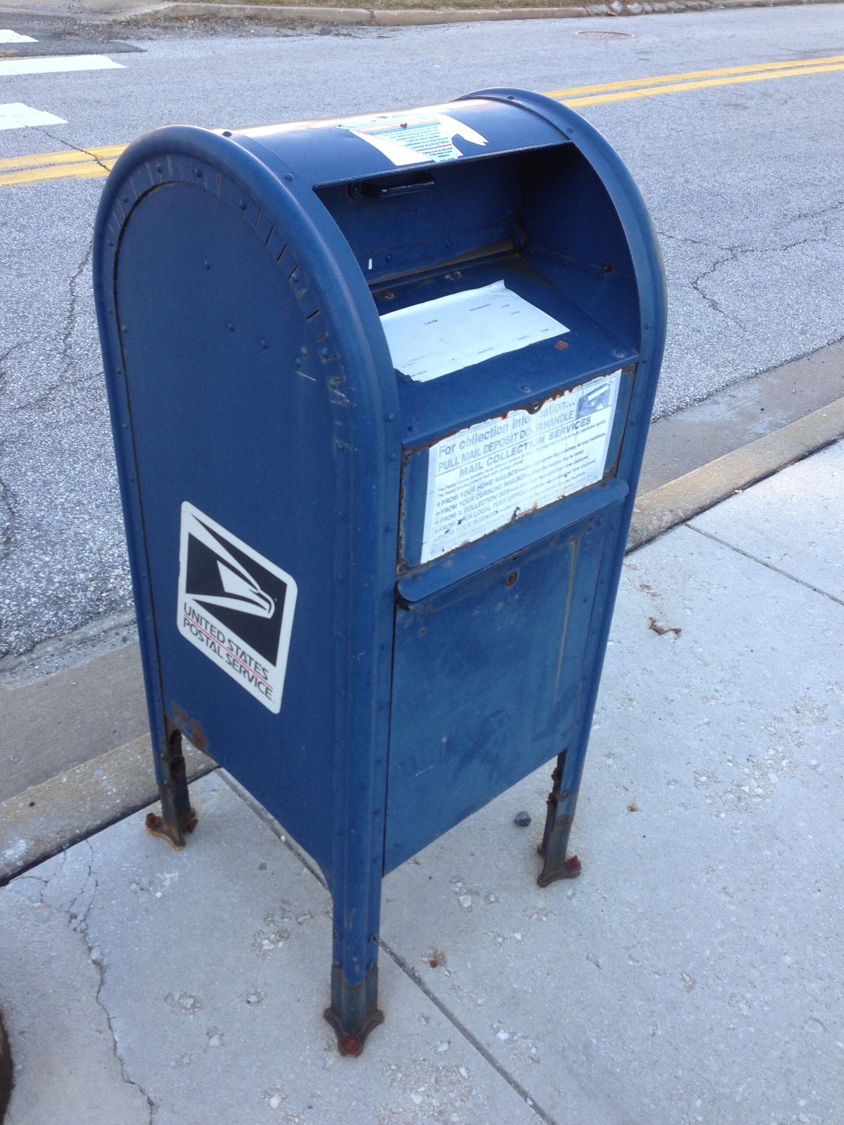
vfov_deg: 55.4
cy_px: 562
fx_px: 1073
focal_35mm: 33
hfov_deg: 42.9
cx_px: 422
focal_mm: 4.13
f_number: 2.4
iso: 50
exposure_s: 1/129
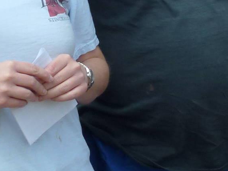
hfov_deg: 12.3
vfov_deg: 9.2
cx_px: 266
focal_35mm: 158
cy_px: -47
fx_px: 1040
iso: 100
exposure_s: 1/500
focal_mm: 6.4
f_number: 4
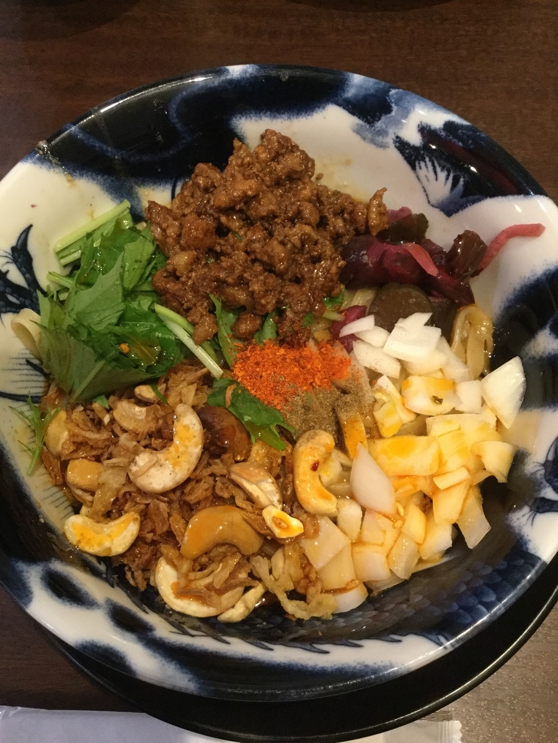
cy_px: 372
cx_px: 279
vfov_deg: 58.4
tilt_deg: -67.5
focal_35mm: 31
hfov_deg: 45.4
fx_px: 666
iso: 200
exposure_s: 1/30
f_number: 2.4
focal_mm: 3.3
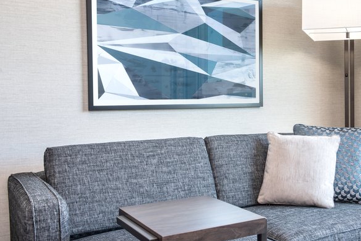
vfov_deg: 30.5
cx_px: 247
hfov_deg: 43.7
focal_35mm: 44
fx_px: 441
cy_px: 111
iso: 200
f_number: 8
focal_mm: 32
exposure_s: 1/10
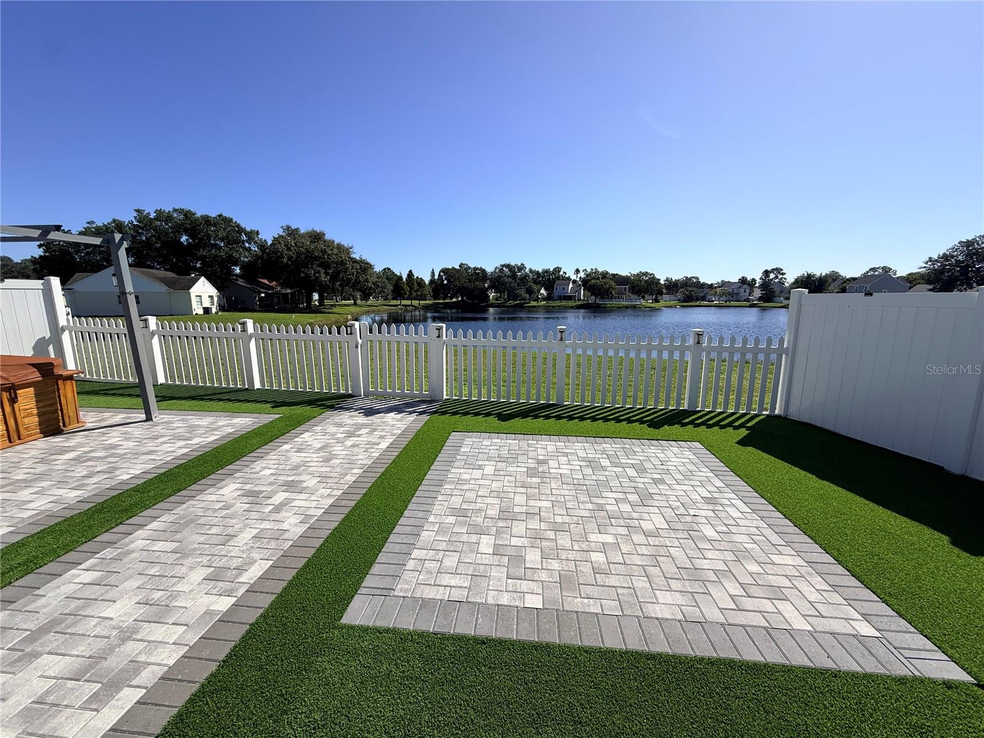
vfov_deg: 85.7
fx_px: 398
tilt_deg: -8.2
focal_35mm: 14
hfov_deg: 102.1
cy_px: 369
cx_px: 492
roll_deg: +1.1
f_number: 2.2
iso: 50
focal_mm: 2.22
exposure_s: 1/2976
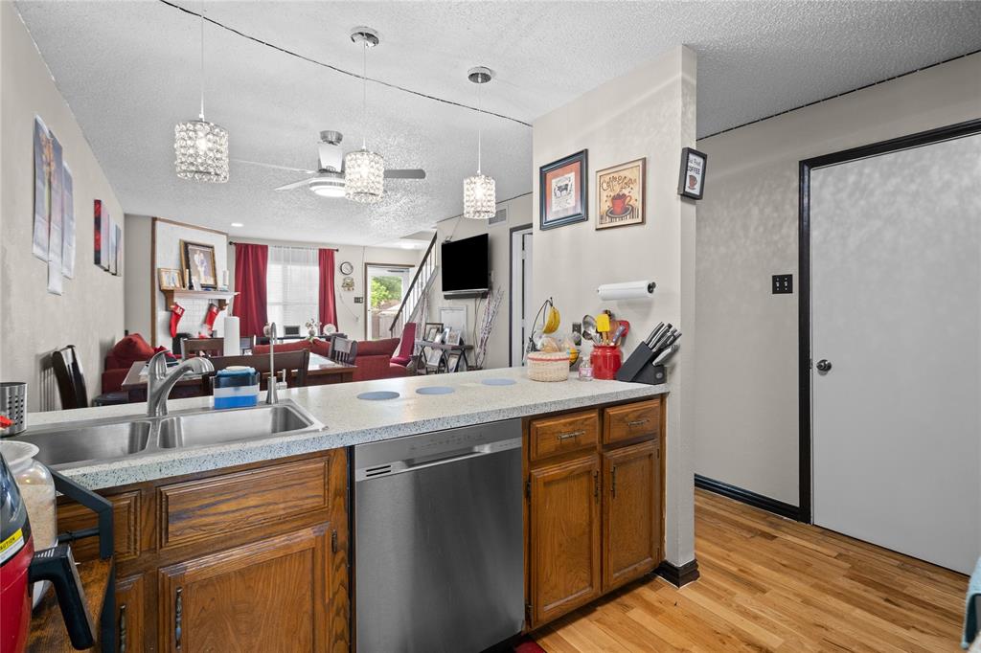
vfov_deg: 73.7
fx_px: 436
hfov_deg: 96.8
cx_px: 490
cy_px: 326
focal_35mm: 16
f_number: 7.1
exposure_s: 1
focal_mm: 16
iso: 800
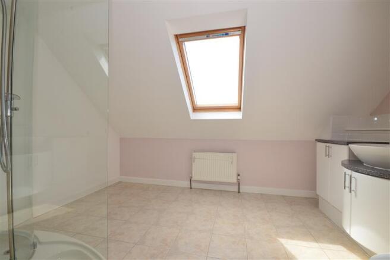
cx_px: 195
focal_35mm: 15
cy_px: 130
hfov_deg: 100.4
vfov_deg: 77.3
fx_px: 162
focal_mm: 10
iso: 200
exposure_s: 1/20
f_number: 11
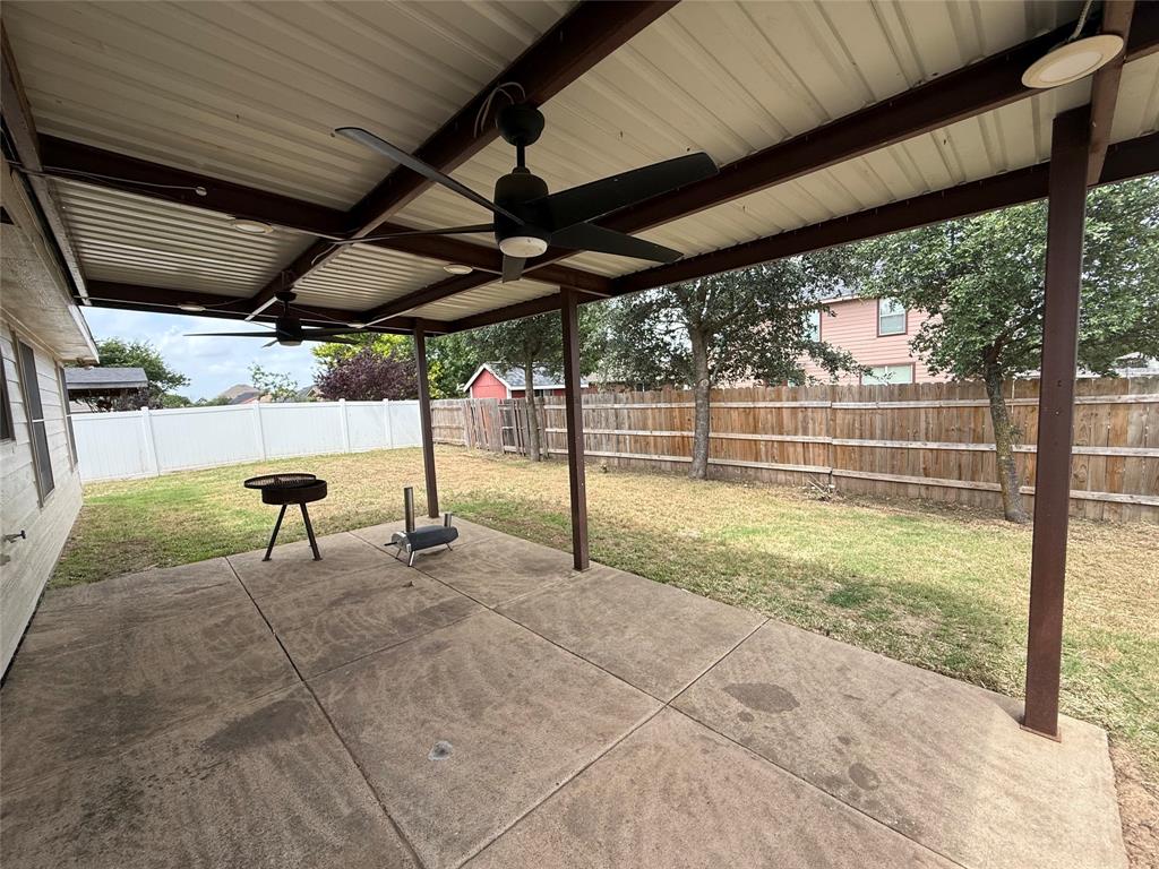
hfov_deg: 102.1
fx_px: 469
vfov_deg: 85.7
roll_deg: +2.8
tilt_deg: -5.7
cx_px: 580
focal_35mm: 14
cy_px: 434
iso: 50
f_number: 2.2
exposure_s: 1/607
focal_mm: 2.22
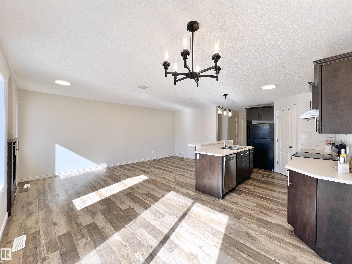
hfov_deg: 106.2
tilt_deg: -1.1
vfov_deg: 89.9
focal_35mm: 13
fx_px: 132
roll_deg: -0.4
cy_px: 132
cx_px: 176
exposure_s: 1/120
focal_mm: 1.57
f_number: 1.8
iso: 32
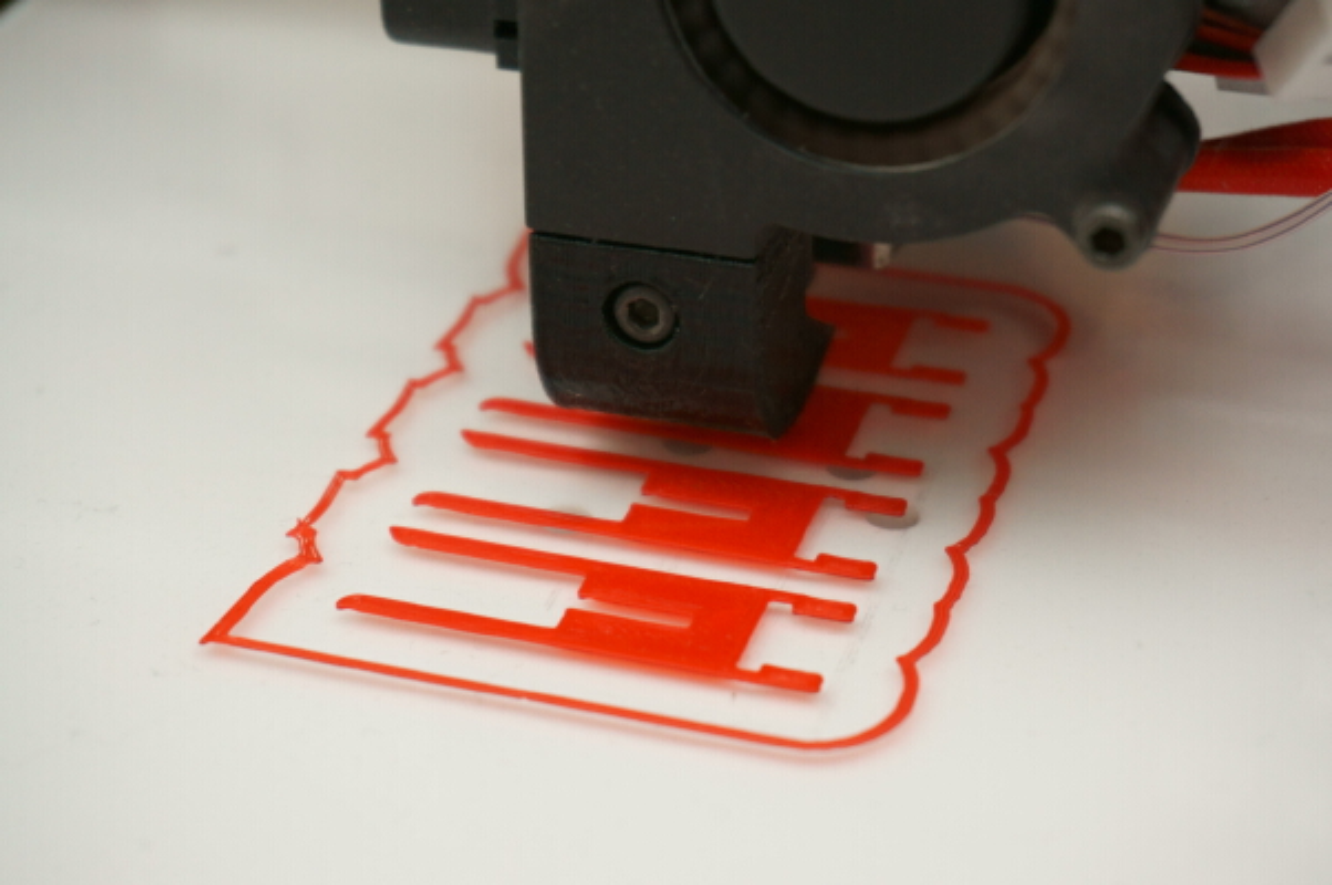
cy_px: 442
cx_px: 666
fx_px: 2772
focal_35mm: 75
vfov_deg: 18.1
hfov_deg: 27.0
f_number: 5.6
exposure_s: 1/60
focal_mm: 50
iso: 800
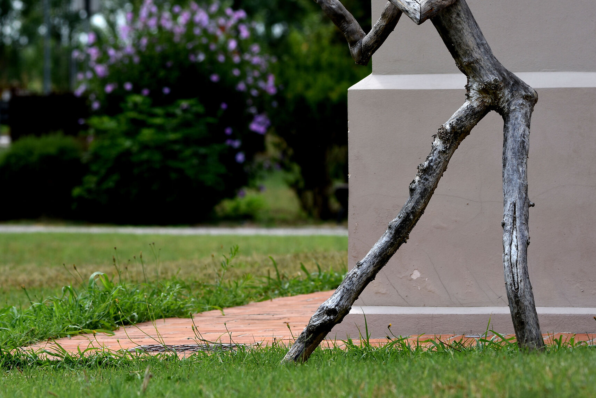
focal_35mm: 377
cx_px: 248
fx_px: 6241
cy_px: 125
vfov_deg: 3.6
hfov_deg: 5.5
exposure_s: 1/250
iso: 100
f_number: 6.3
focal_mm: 180
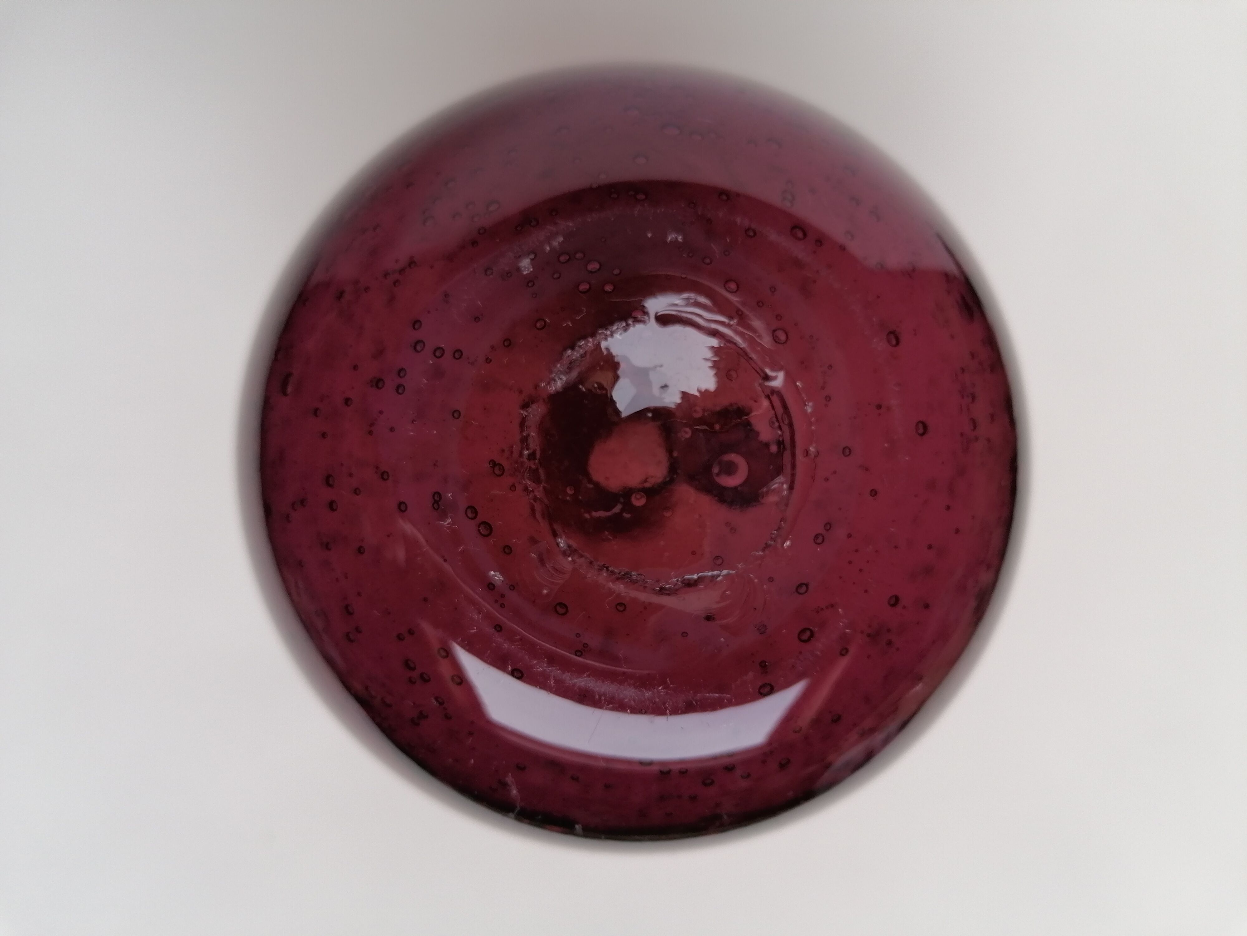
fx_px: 973
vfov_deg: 51.4
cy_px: 468
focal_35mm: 27
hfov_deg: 65.3
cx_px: 624
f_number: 1.8
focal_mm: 4.75
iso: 50
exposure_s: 1/50
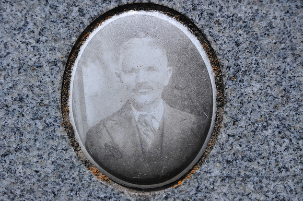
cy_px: 100
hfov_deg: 13.1
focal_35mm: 158
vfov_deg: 8.7
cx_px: 152
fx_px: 1324
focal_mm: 105
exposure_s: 1/250
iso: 200
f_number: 8
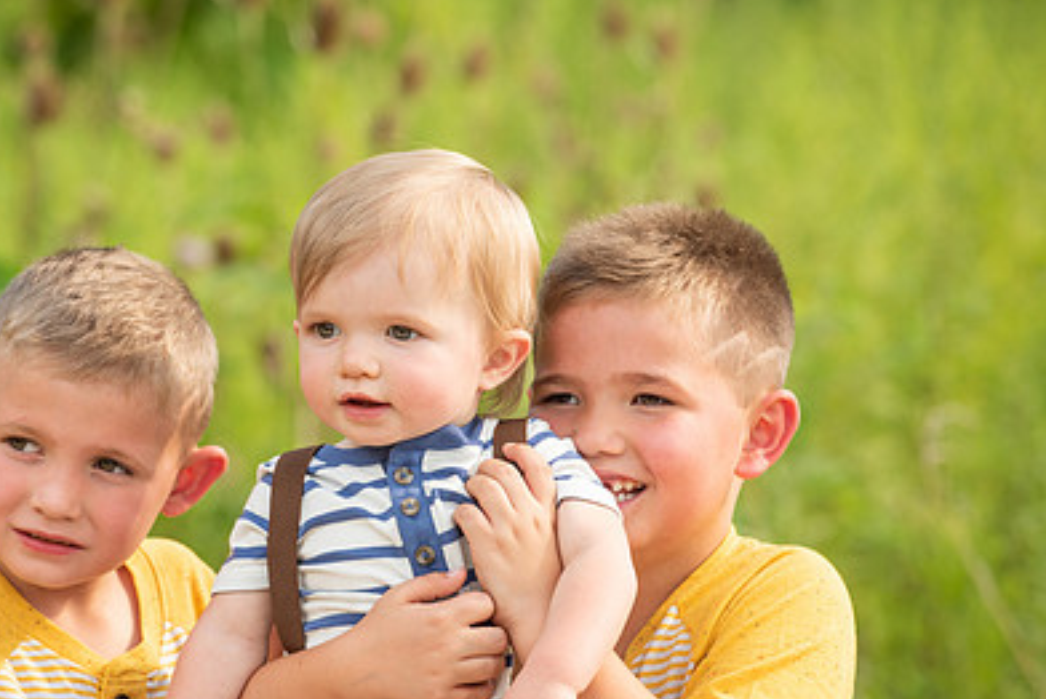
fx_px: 8955
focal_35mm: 308
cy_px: 474
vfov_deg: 4.5
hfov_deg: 6.7
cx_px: 370
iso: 200
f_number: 5
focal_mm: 200
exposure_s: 1/640
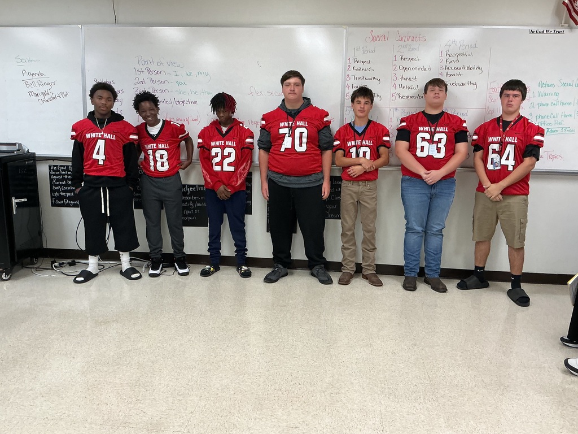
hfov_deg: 61.7
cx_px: 289
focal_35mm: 29
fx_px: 484
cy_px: 217
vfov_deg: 48.2
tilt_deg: -9.0
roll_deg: -1.1
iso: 80
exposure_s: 1/60
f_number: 1.8
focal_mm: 3
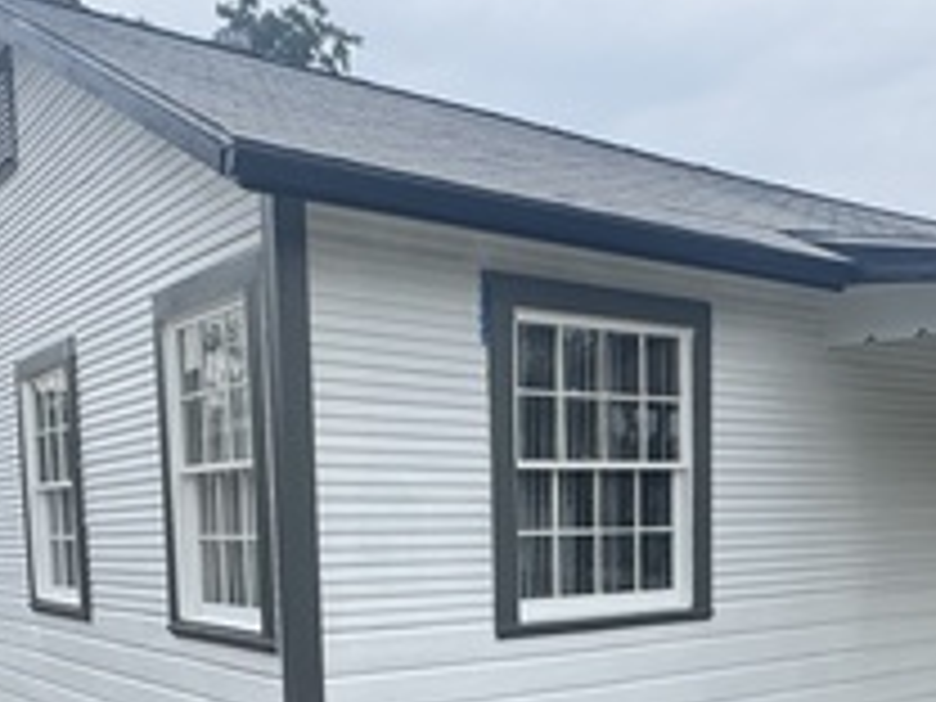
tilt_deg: -5.7
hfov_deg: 43.9
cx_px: 468
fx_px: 1163
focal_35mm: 43
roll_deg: +1.4
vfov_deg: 31.5
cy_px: 675
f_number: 2.2
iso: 40
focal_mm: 2.22
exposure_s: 1/501
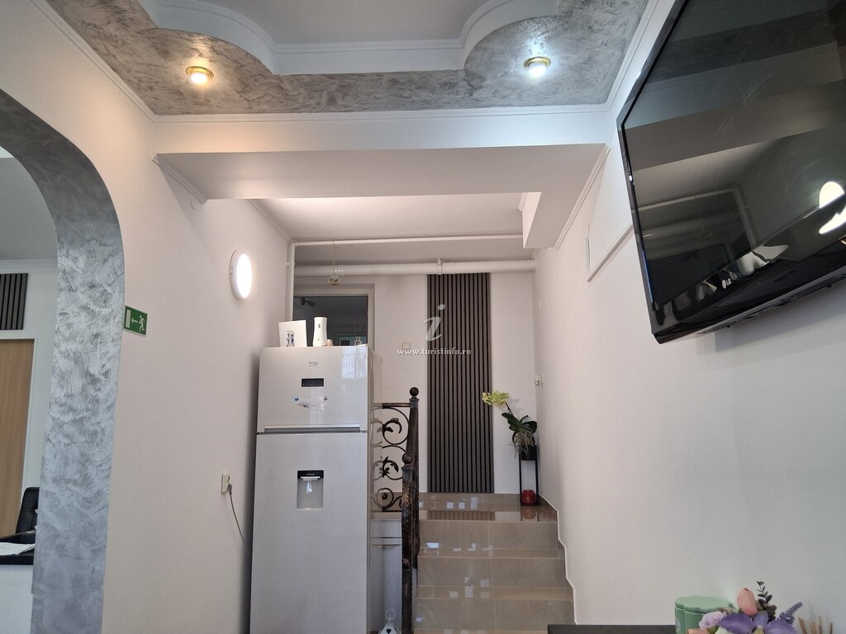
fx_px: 635
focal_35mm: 26
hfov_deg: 67.3
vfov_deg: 53.1
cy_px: 317
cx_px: 423
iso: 200
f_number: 1.8
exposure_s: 1/100
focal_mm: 3.98
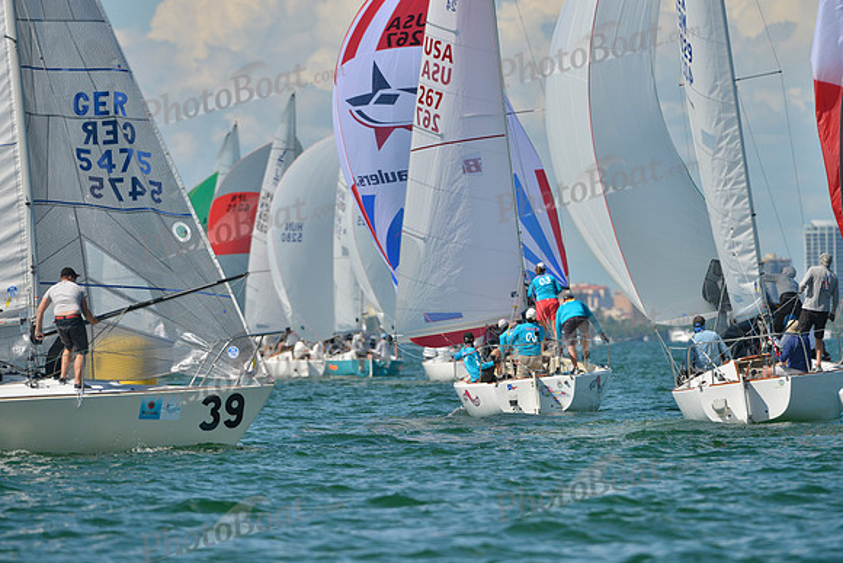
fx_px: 9368
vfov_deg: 3.4
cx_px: 422
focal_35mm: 400
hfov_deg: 5.2
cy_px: 282
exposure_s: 1/1250
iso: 200
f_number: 6.3
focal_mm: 400
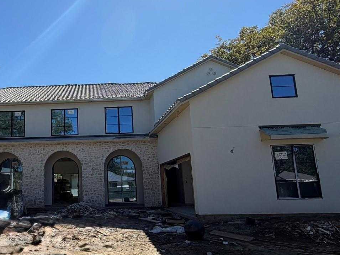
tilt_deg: +9.1
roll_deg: +1.2
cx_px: 74
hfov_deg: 56.2
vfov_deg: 46.7
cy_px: 138
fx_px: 295
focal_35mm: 30
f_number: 2.2
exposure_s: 1/841
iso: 20
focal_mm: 2.22
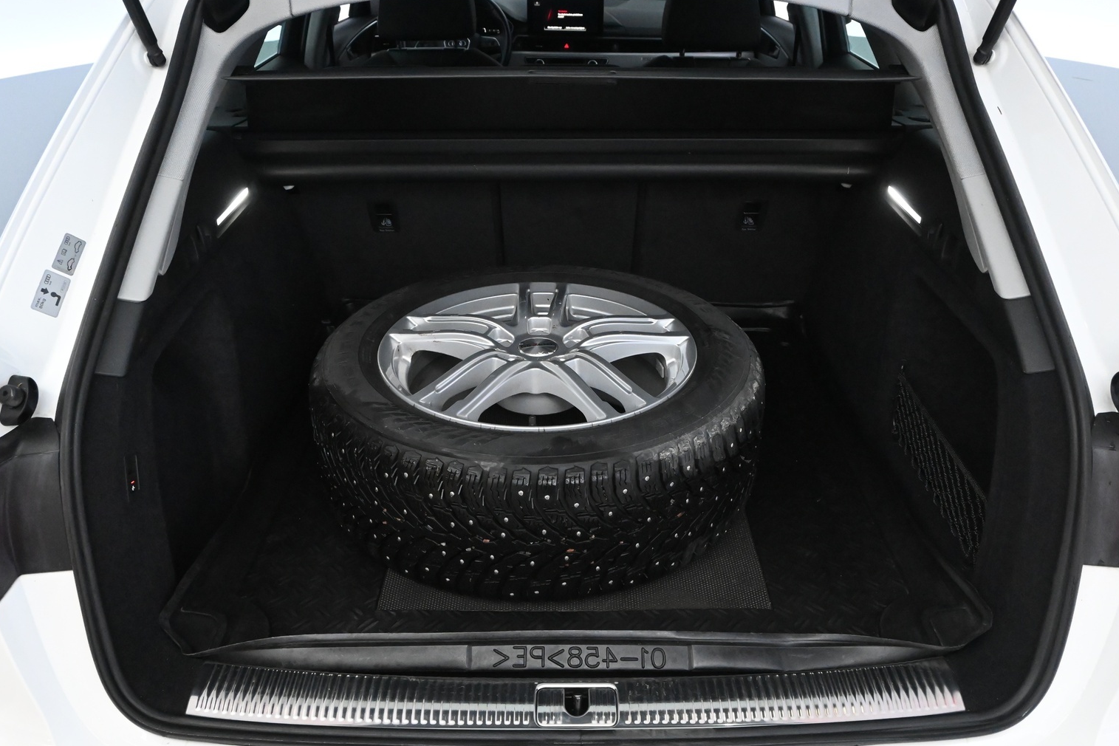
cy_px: 366
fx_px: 972
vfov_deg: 42.0
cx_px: 568
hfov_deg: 59.9
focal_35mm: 31
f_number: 5.6
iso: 6400
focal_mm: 19.5
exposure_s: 1/125
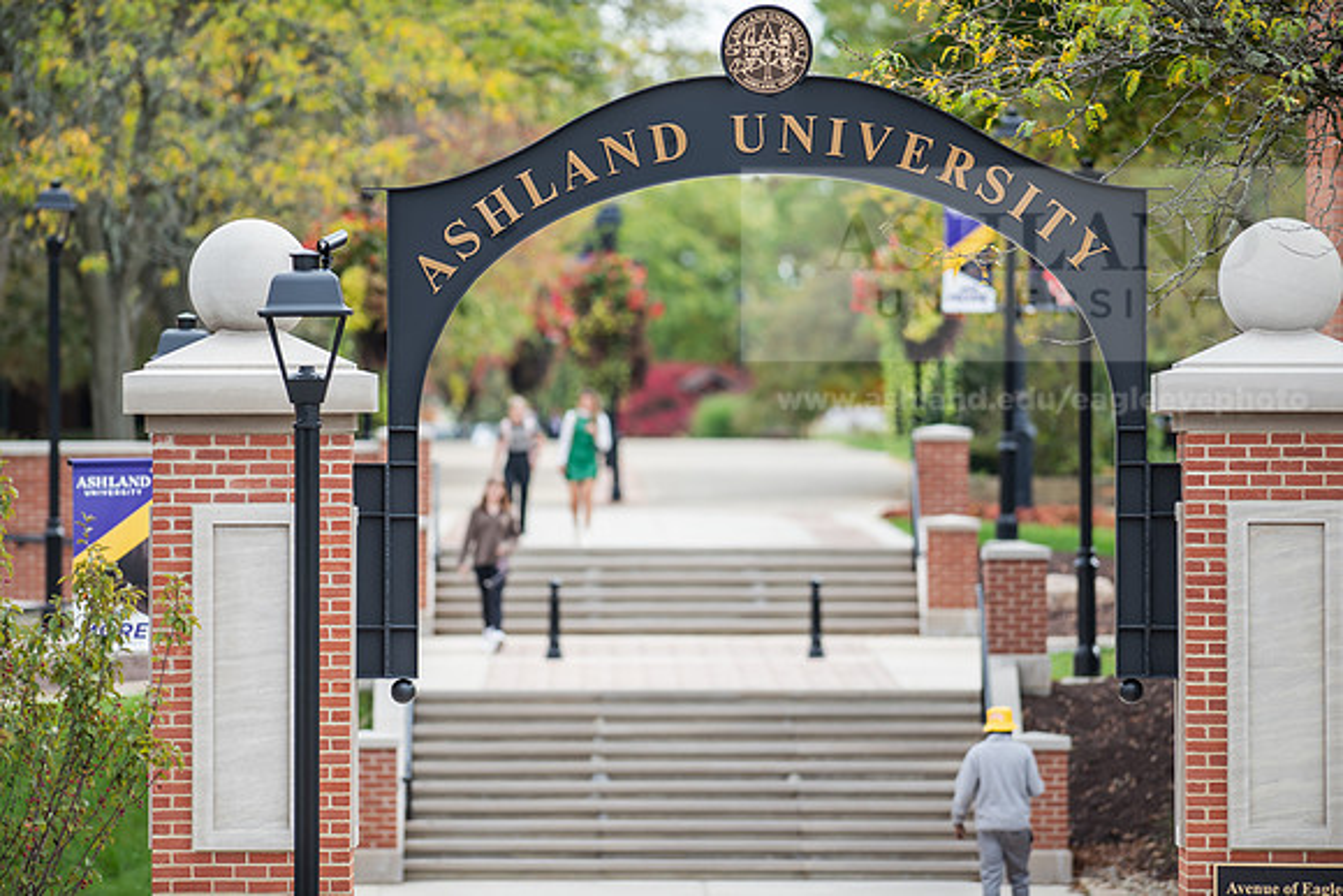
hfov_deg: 6.9
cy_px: 448
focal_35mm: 300
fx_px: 11194
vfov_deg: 4.6
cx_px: 672
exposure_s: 1/500
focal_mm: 300
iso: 100
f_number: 3.2
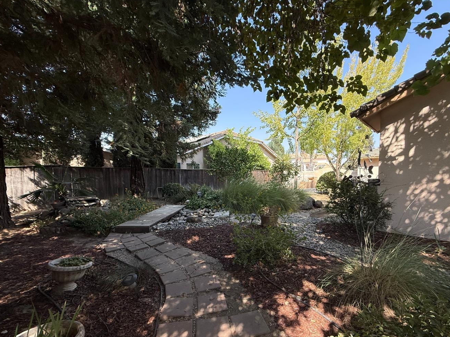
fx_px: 208
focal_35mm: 16
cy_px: 189
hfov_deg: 94.4
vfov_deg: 77.8
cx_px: 238
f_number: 2.2
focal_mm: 2.22
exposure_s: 1/490
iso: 64
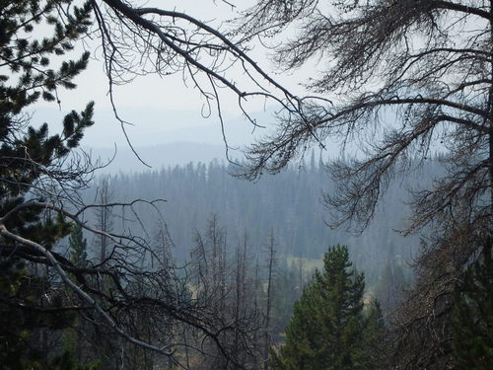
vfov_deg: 14.4
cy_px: 185
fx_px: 1467
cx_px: 246
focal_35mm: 103
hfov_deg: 19.1
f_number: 14
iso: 160
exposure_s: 1/125
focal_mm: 18.5
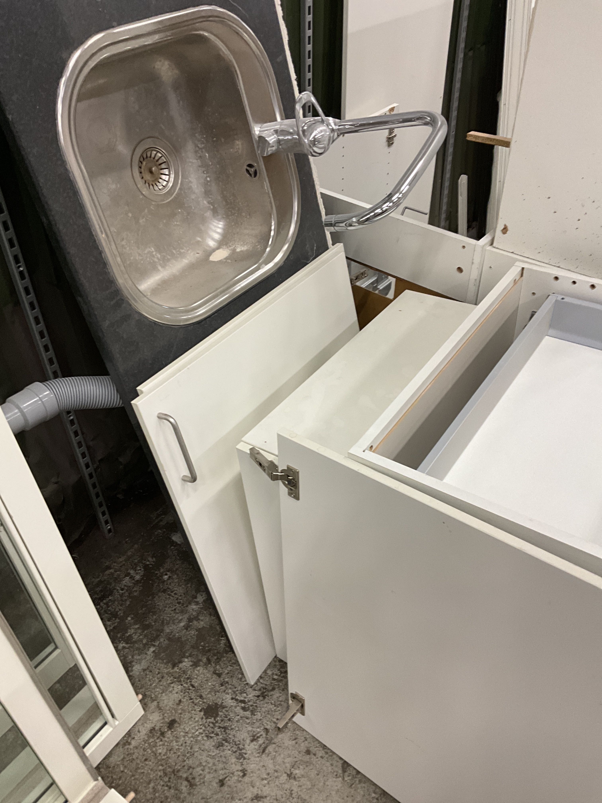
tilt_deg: -41.7
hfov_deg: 48.2
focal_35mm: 29
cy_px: 402
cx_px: 301
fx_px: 672
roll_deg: -1.7
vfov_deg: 61.7
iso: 100
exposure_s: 1/60
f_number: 1.8
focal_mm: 3
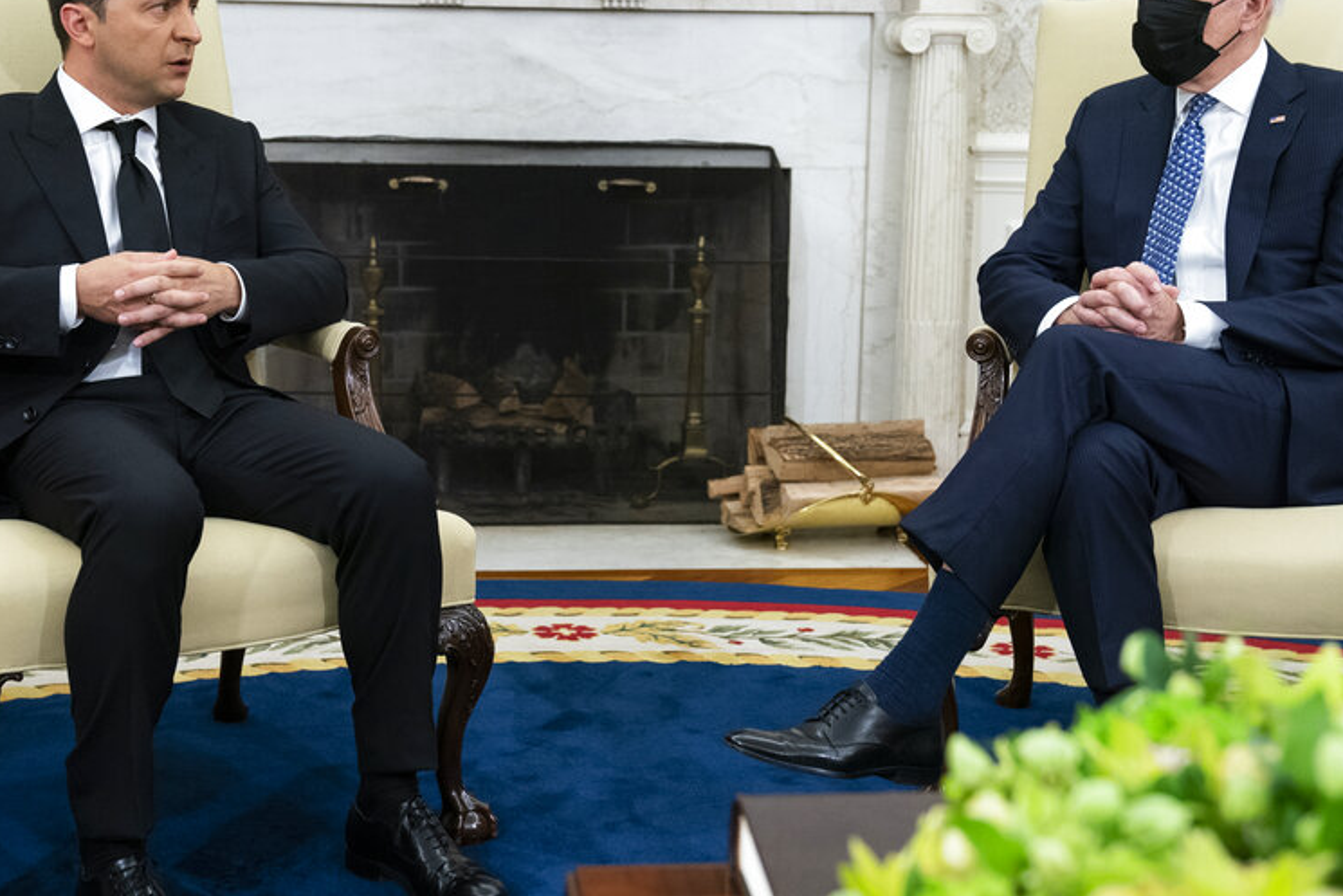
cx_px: 615
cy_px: 416
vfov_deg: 24.6
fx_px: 2052
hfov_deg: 36.2
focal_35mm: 55
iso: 2500
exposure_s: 1/250
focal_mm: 40
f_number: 4
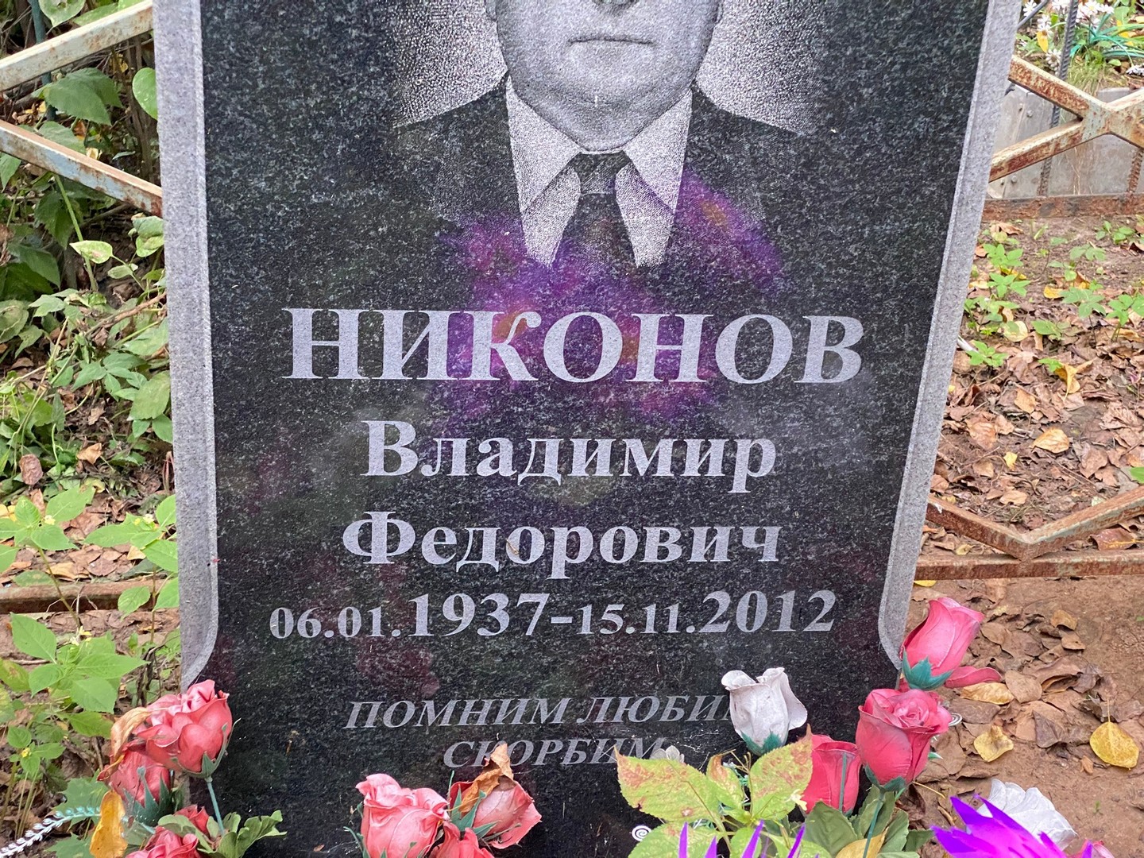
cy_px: 429
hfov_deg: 36.8
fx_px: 1719
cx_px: 572
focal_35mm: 52
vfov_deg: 28.0
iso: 400
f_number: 2
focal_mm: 6
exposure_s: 1/60
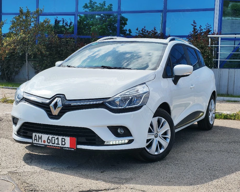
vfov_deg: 24.2
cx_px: 114
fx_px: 447
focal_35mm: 63
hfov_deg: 30.0
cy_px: 96
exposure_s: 1/1111
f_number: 1.9
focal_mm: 6.12
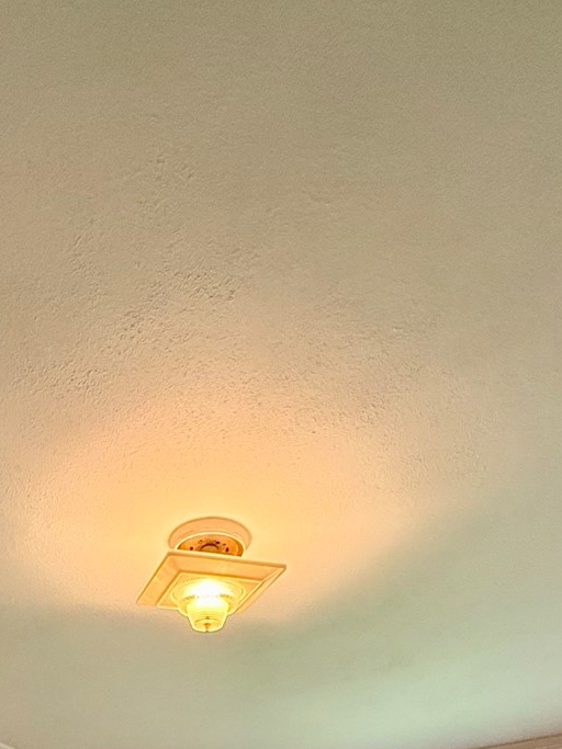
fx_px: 909
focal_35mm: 42
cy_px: 1068
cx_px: 112
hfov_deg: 33.3
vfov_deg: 30.3
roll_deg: -1.7
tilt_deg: -0.6
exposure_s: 1/120
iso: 400
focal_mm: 2.22
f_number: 2.2
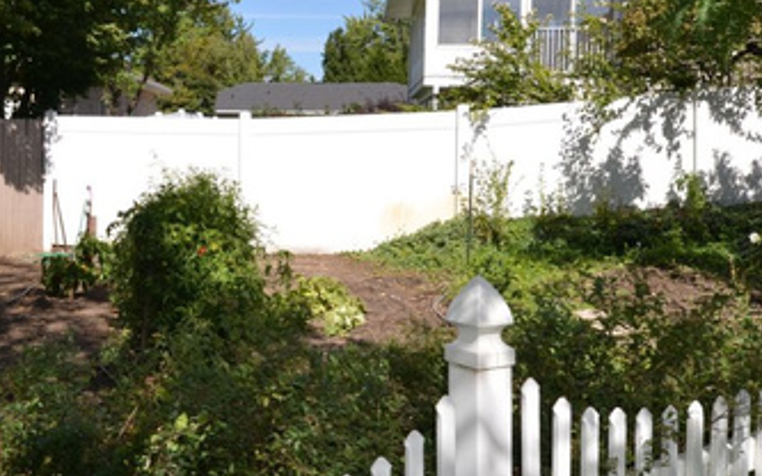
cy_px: 169
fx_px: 913
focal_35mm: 44
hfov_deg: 42.4
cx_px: 112
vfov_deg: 29.1
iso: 100
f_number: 8
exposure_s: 1/250
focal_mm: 15
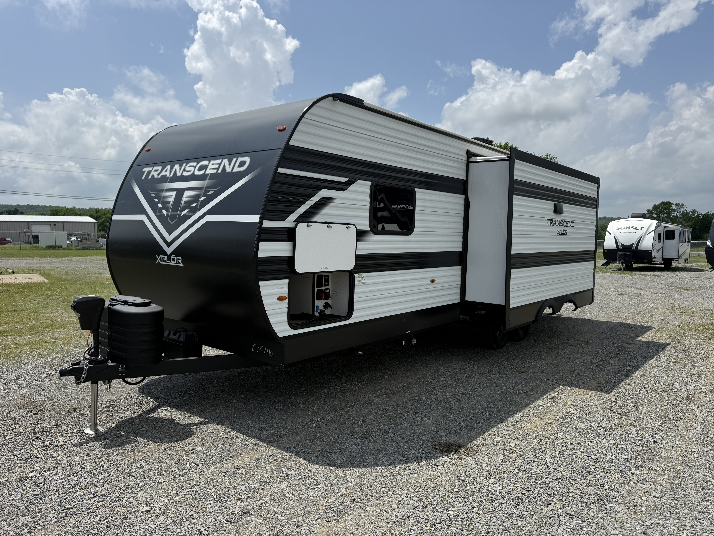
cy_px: 268
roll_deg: -0.3
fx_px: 495
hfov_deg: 71.6
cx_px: 357
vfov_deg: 56.8
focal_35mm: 24
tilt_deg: -4.7
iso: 80
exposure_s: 1/8130
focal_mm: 6.76
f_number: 1.78
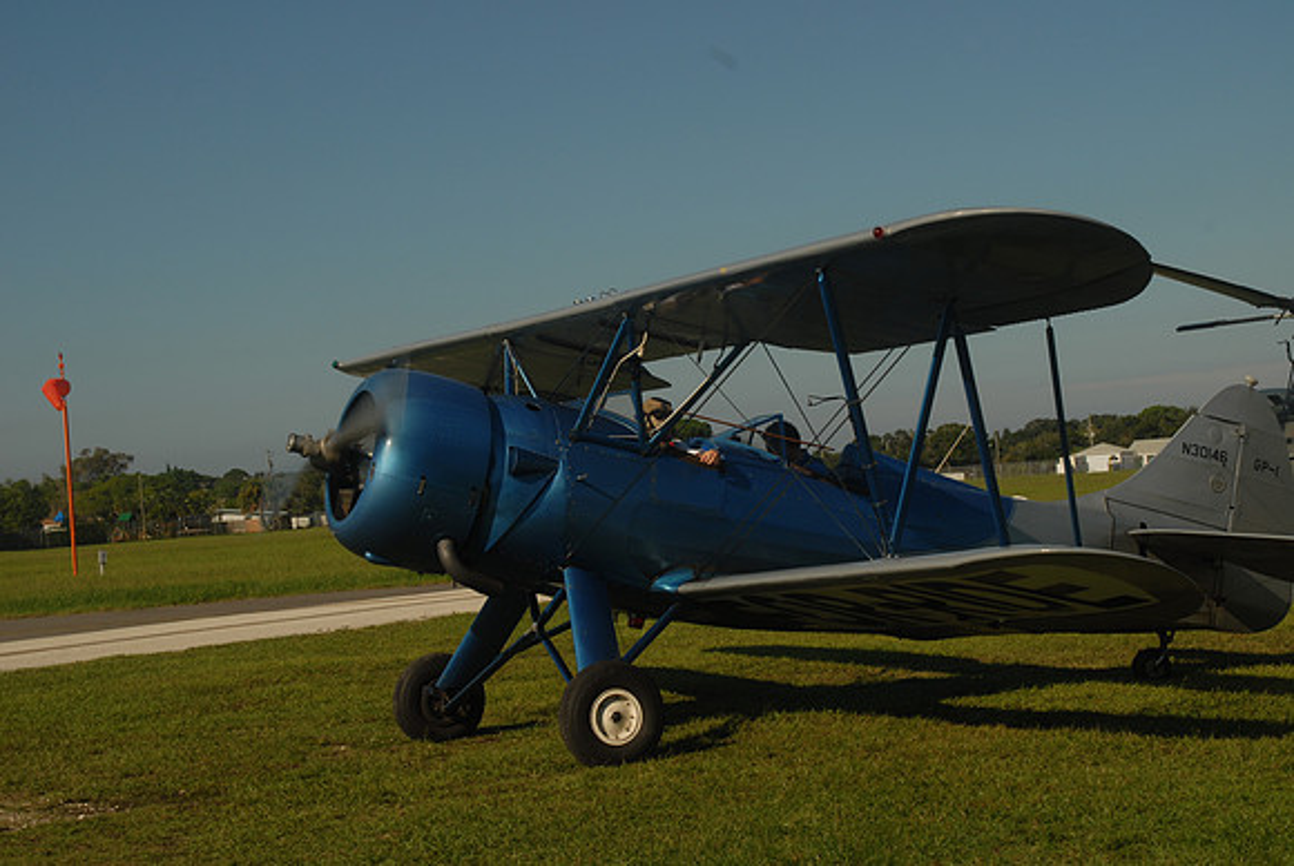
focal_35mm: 68
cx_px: 647
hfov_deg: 29.8
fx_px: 2429
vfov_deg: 20.2
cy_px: 433
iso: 100
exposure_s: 1/250
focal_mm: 45
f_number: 11
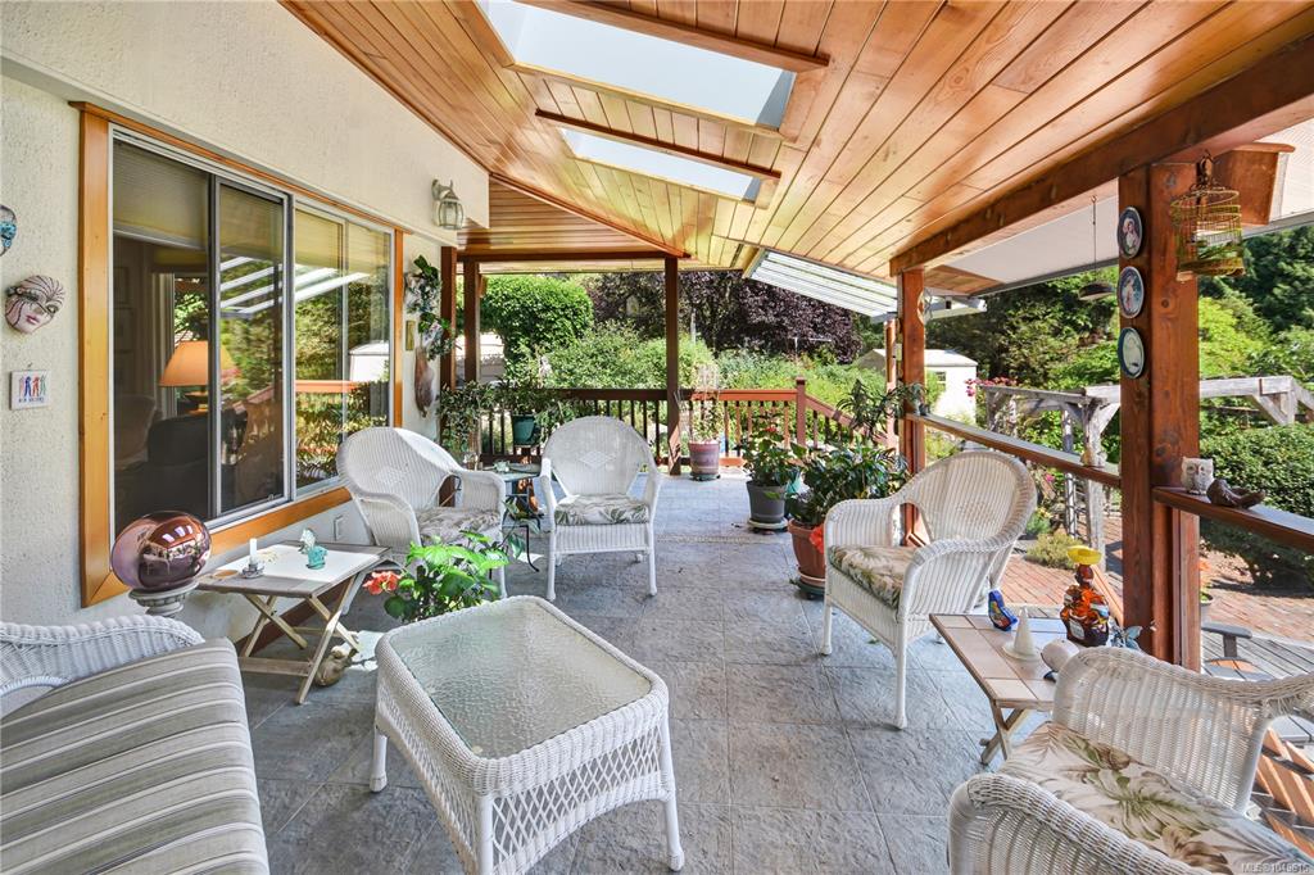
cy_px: 438
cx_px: 657
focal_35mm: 15
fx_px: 547
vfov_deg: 77.3
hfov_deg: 100.4
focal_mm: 10
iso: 100
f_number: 7.1
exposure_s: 1/30
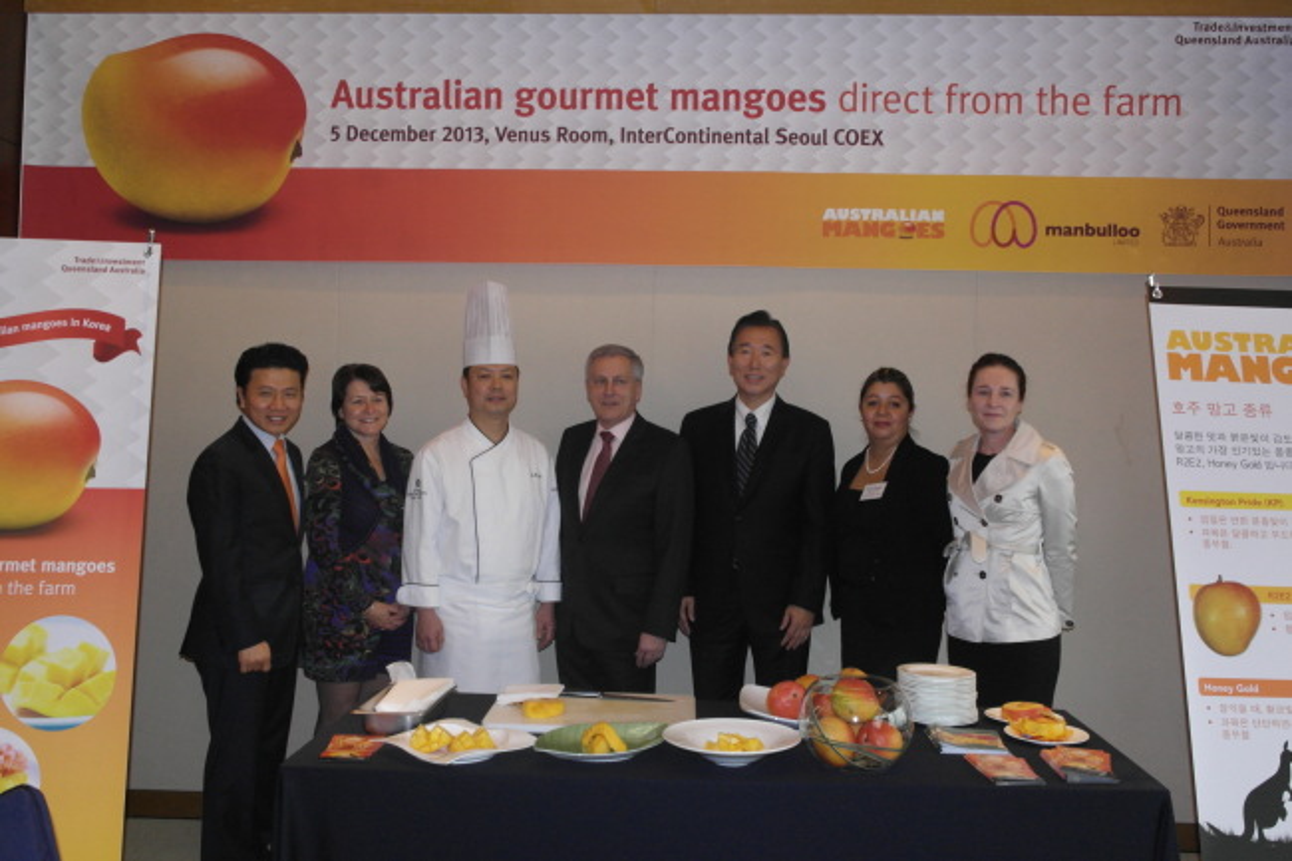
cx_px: 646
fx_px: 1292
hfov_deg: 53.1
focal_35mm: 36
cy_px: 430
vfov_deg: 36.9
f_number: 10
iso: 800
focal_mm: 24
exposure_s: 1/40
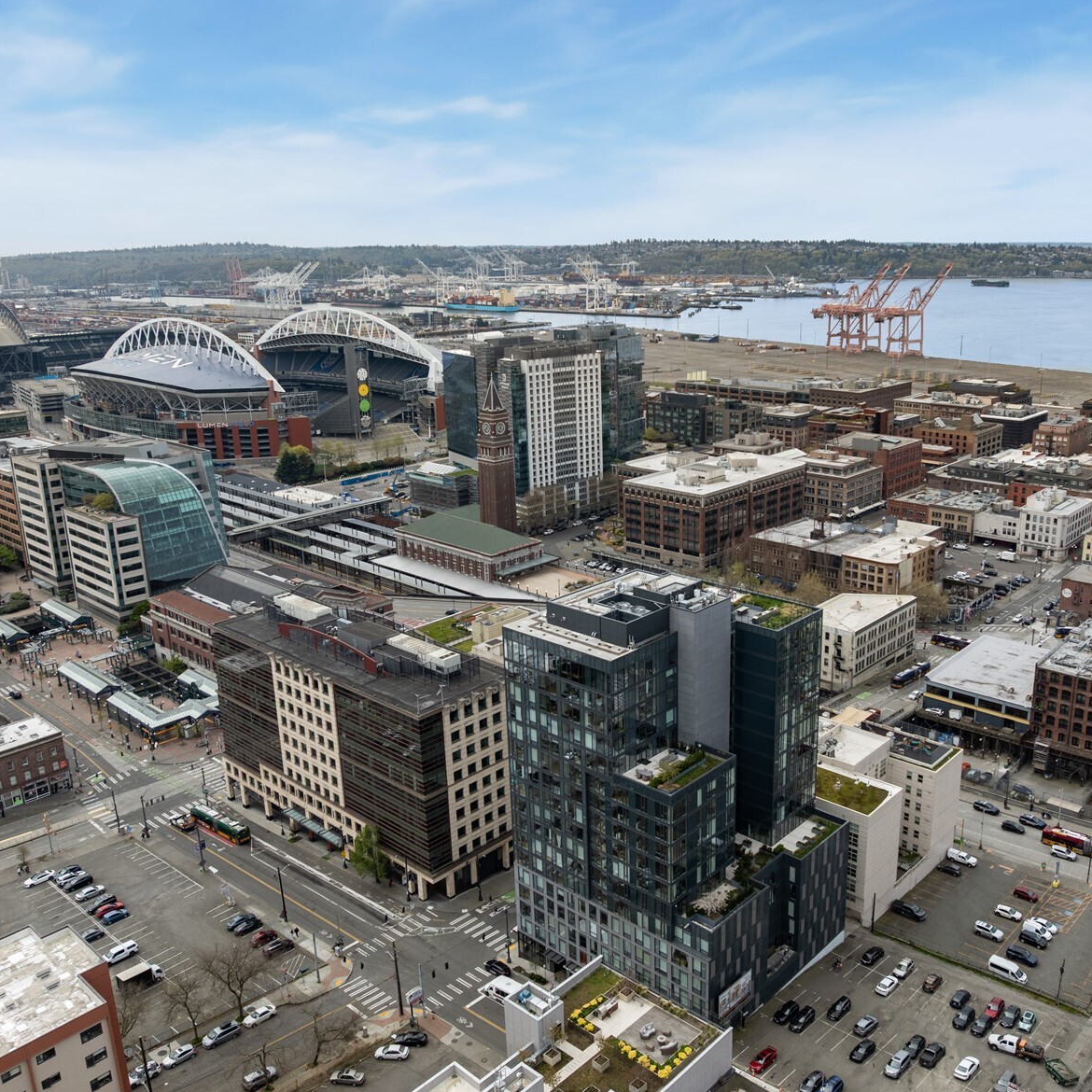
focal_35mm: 29
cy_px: 548
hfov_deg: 55.3
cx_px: 647
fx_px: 1035
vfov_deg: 55.6
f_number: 2.8
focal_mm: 12.29
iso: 130
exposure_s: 1/1600
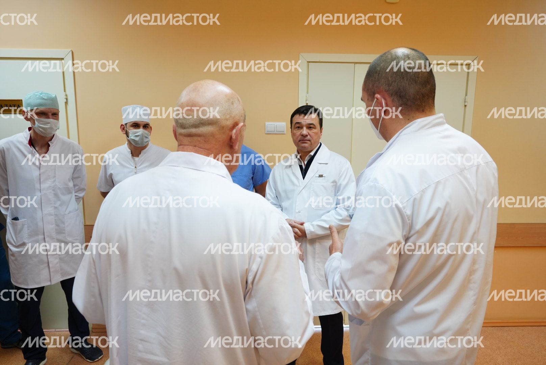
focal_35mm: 23
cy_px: 182
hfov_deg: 76.1
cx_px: 273
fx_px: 349
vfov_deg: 55.2
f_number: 6.3
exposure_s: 1/40
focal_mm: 23
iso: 1250
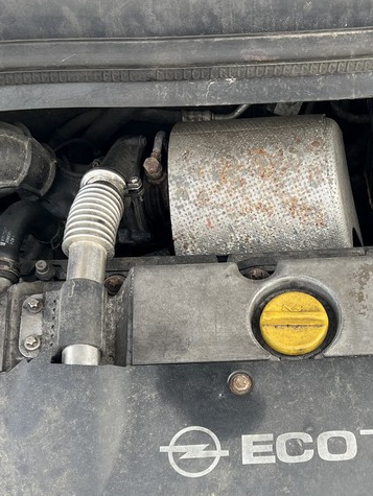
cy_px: 375
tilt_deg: -57.9
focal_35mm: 56
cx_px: 262
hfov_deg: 25.9
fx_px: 803
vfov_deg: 33.6
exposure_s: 1/272
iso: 50
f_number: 1.5
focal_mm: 5.7
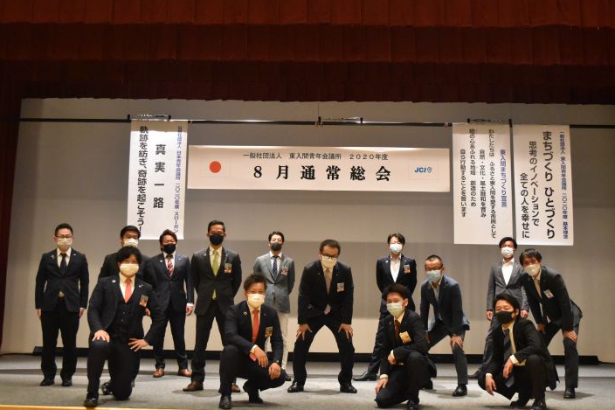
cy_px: 206
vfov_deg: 30.2
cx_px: 304
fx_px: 760
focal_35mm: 45
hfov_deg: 44.0
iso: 6400
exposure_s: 1/250
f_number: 5.6
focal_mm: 29
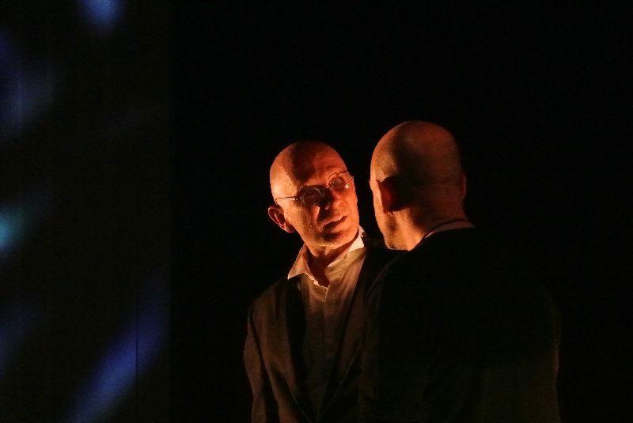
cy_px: 212
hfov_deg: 12.4
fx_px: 2921
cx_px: 316
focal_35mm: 166
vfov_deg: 8.3
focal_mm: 61.6
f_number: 4.5
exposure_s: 1/50
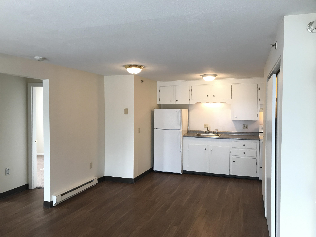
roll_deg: -0.4
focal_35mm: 28
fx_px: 256
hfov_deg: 63.4
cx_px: 158
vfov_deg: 49.7
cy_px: 118
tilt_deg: -2.3
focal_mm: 3.99
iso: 32
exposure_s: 1/30
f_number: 1.8
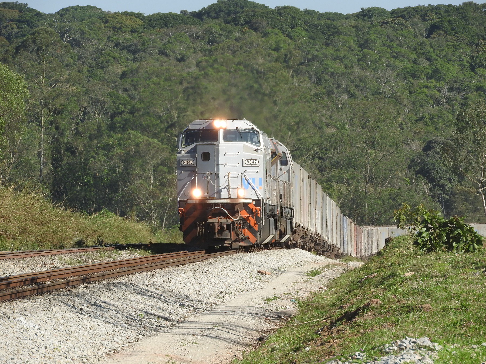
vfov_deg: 4.1
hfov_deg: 5.5
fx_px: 5054
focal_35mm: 360
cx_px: 243
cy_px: 182
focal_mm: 64.5
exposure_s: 1/400
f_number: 5.6
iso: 100
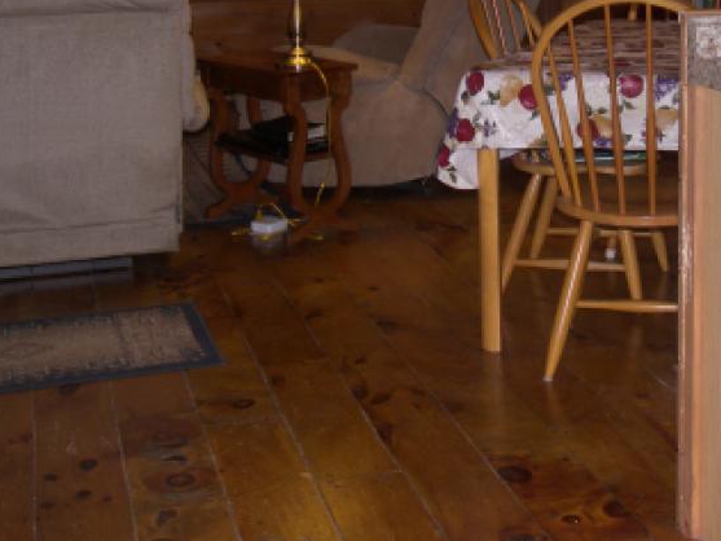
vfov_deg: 21.3
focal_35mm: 68
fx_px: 1417
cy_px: 80
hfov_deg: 28.3
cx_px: 511
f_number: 3.2
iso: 125
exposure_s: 1/40
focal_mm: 7.8
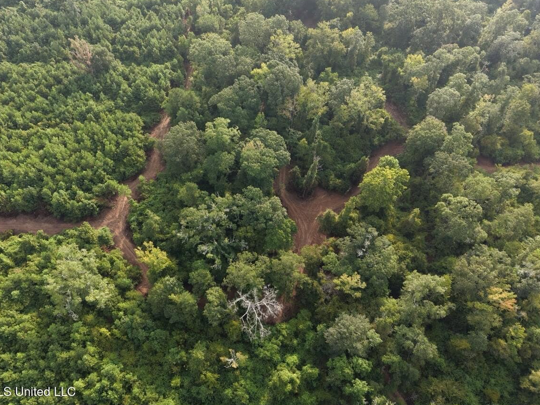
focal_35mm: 27
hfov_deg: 65.2
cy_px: 184
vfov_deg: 51.3
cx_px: 247
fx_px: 421
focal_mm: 8.7
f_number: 1.8
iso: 100
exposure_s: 1/500
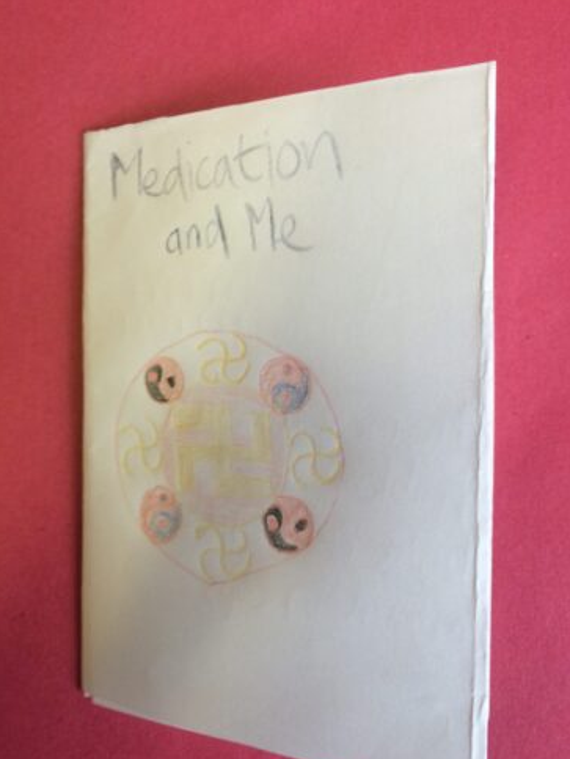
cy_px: 388
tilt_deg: -86.8
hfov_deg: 46.9
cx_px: 288
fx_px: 658
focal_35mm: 30
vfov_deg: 59.9
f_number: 2.2
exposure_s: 1/50
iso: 50
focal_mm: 4.15
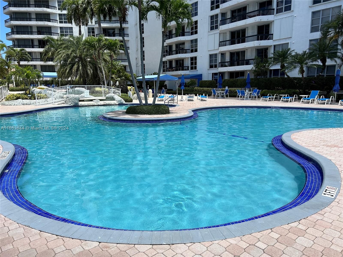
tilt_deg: -10.6
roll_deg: +0.6
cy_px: 128
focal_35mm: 26
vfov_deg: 53.1
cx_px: 172
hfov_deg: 67.3
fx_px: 258
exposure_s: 1/4274
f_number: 1.5
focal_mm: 5.7
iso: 50
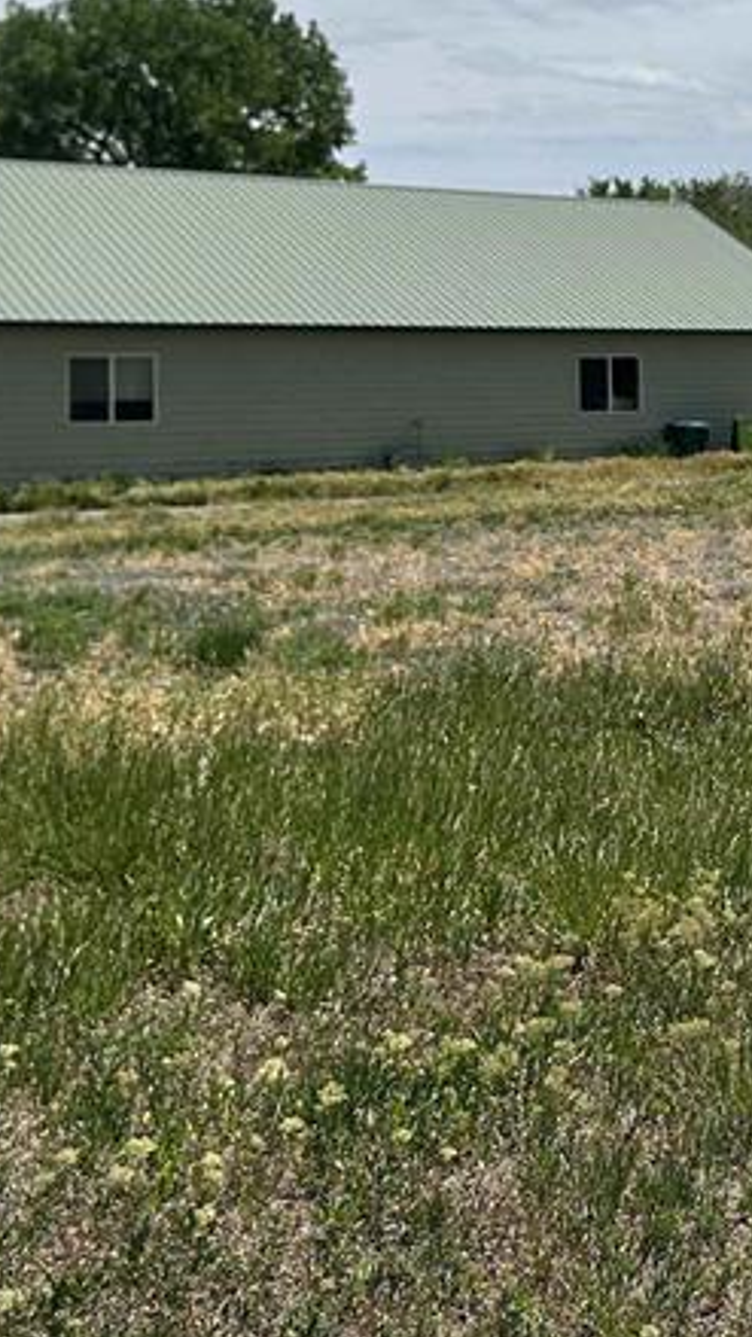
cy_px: 335
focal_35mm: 61
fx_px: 2162
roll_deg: -0.1
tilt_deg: +2.0
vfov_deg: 33.7
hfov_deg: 17.7
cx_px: 1123
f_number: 1.78
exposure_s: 1/9709
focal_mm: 6.86
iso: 80
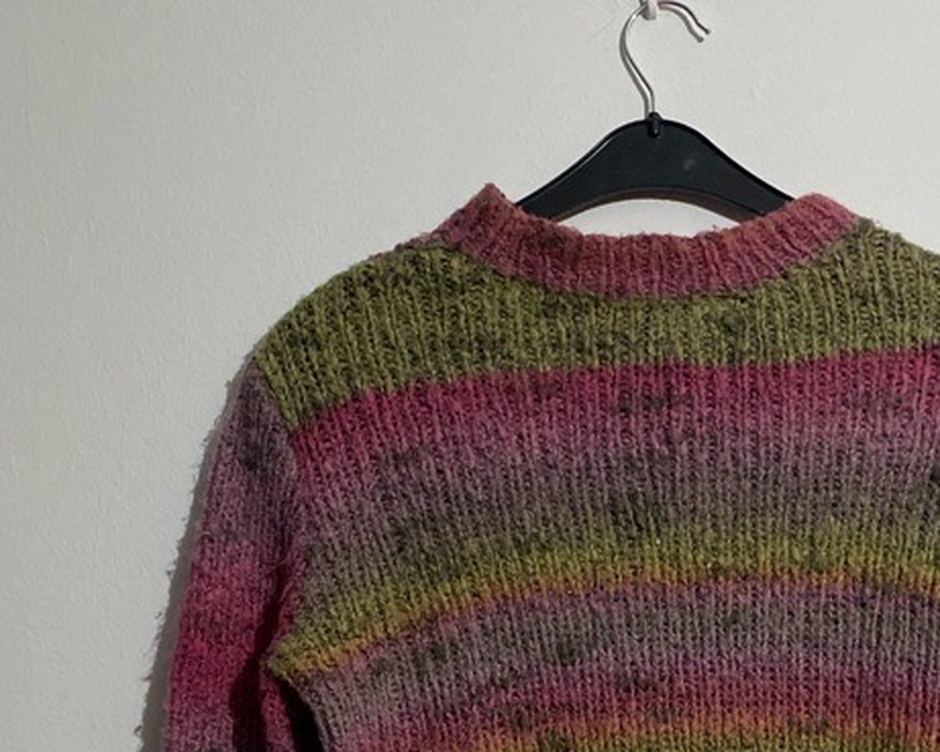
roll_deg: +0.7
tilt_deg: +3.7
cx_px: 703
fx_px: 1530
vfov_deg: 26.5
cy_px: 709
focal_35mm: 55
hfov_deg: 33.5
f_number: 1.8
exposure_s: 1/40
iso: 500
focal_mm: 4.25
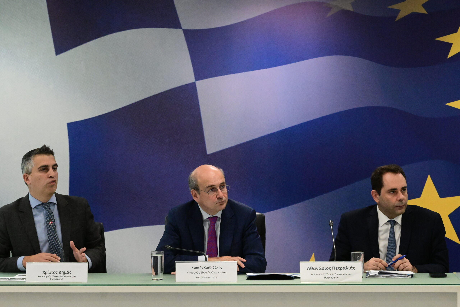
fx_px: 1968
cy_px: 154
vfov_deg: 8.9
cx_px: 230
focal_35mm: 154
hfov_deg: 13.3
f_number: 7.1
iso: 8000
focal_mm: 103
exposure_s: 1/250
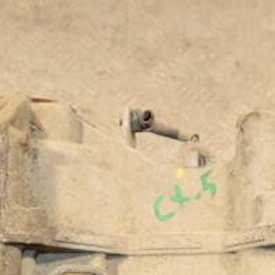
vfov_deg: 20.5
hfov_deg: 20.5
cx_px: 194
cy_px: 210
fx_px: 755
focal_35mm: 84
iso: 800
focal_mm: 22
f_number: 5
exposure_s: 1/200
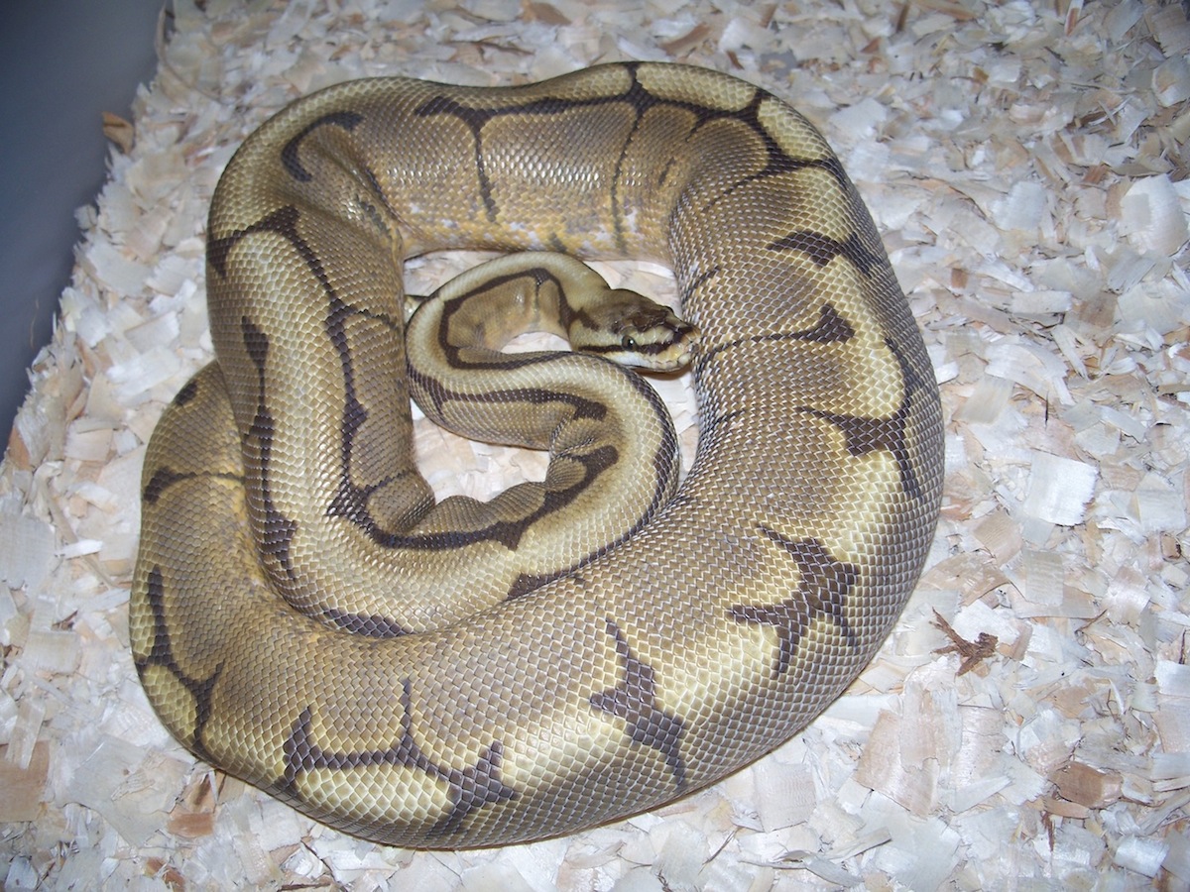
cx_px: 595
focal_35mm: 37
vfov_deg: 38.7
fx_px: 1272
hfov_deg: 50.1
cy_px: 446
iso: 80
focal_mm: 7.8
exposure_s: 1/60
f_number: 2.8
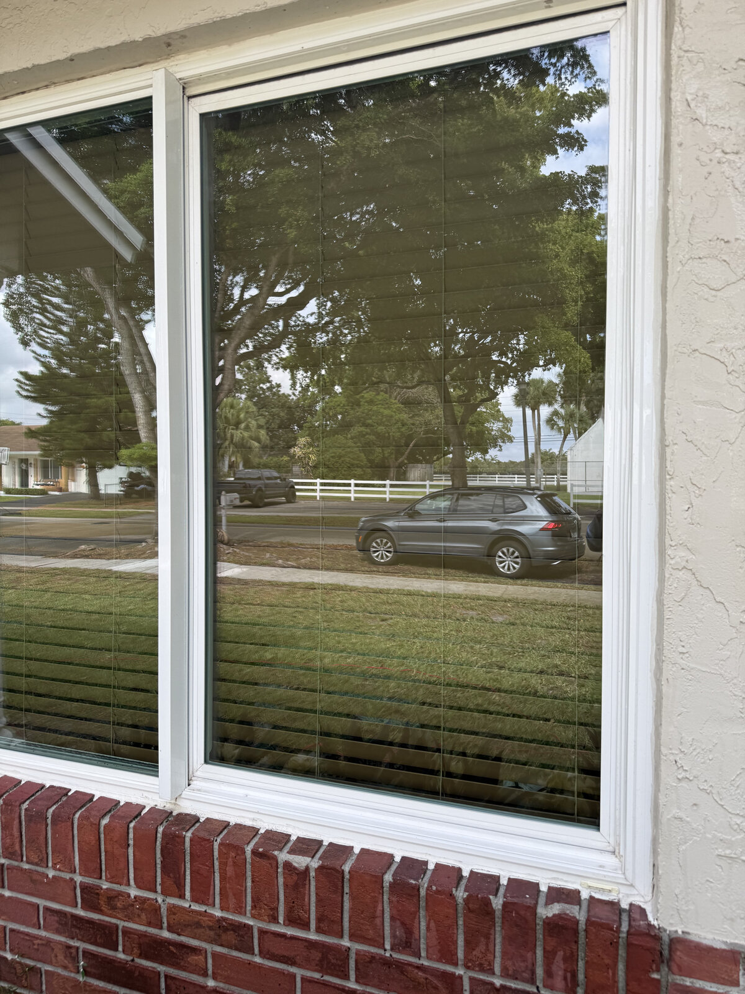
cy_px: 497
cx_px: 372
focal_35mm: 24
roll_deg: -2.4
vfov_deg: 71.6
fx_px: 689
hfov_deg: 56.8
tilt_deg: -2.3
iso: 80
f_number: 1.78
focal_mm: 6.76
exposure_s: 1/481
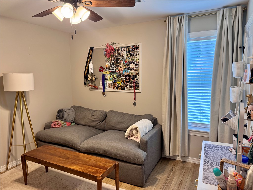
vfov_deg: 56.8
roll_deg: +0.7
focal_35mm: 24
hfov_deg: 71.6
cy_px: 95
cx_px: 126
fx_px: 175
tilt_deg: -7.1
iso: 160
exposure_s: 1/60
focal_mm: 6.76
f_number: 1.78
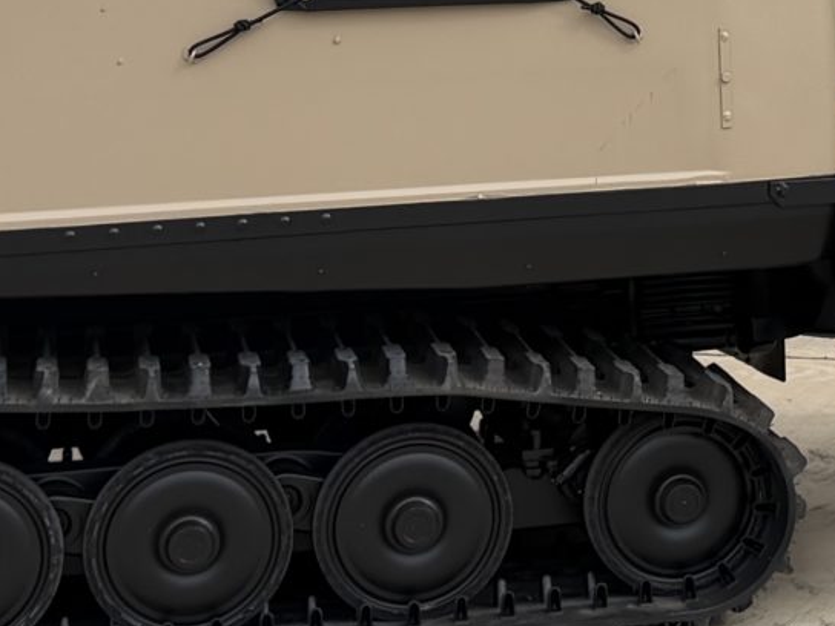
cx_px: 956
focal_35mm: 113
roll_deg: +0.3
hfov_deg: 16.8
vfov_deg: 12.8
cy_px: -104
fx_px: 2726
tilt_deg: +0.2
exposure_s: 1/3279
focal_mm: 6.76
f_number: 1.78
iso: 80
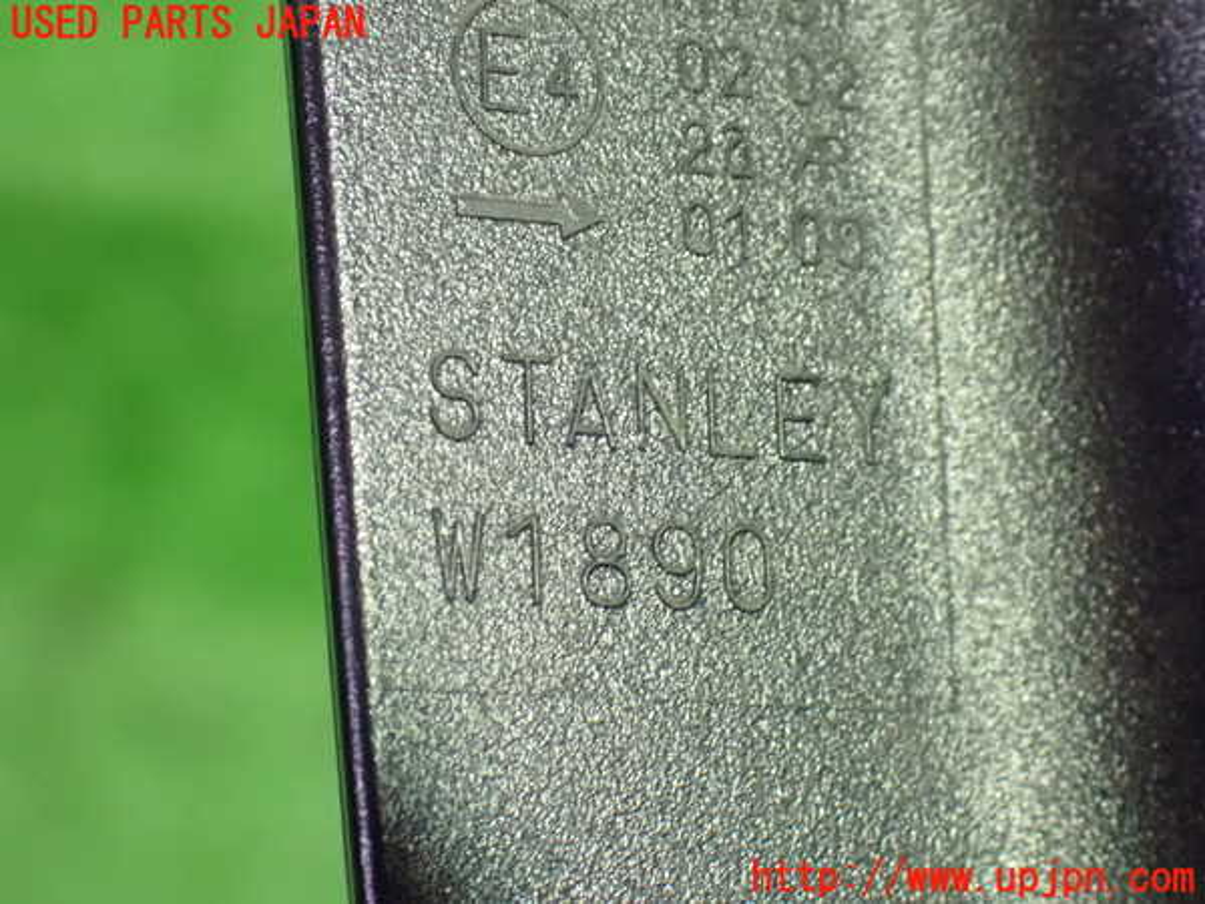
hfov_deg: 19.6
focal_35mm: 100
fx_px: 3481
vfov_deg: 14.8
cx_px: 602
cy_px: 452
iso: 1600
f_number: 4.9
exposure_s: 1/15
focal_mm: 18
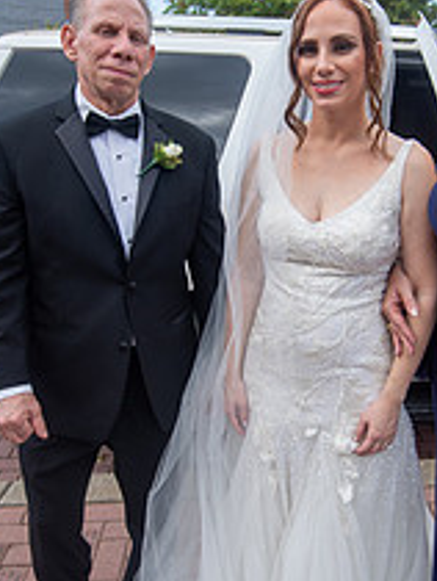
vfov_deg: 50.1
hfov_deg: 38.1
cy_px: 282
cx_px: 306
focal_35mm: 37
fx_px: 622
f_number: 4
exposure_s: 1/1250
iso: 400
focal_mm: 18
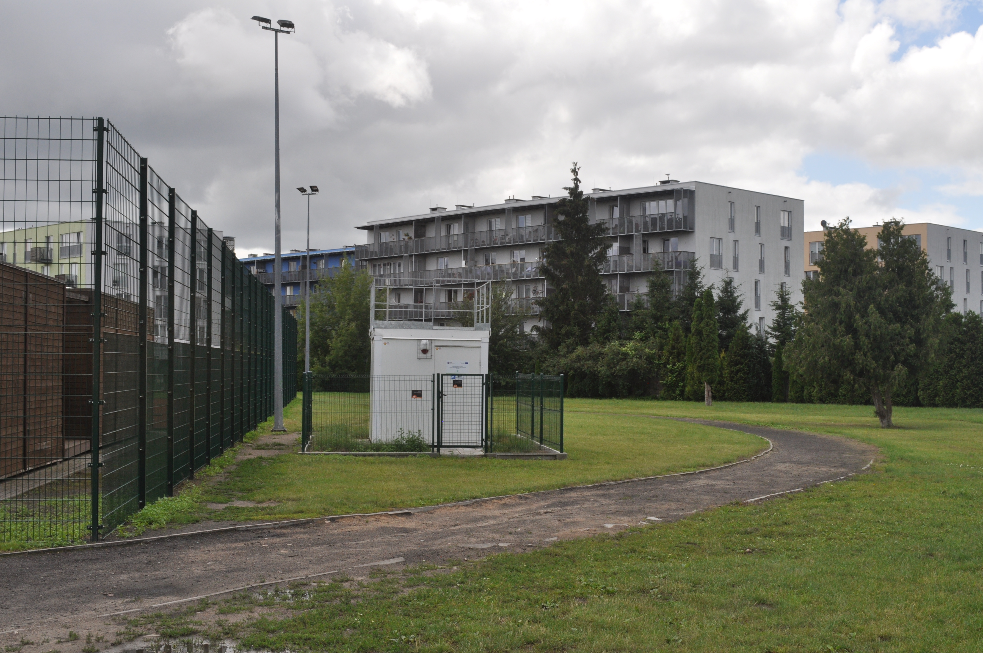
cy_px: 326
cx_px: 492
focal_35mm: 48
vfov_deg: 28.0
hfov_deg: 41.2
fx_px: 1309
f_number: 11
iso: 400
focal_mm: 32
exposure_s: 1/400
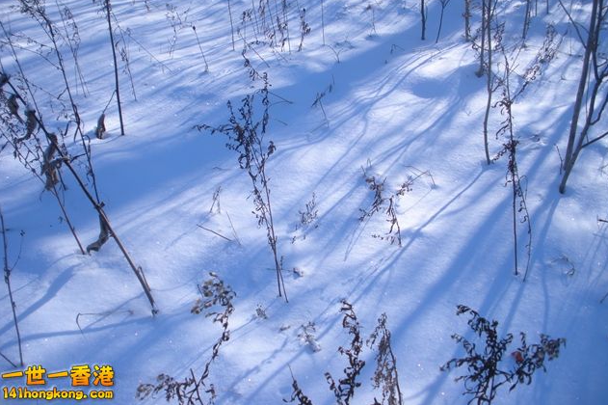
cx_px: 304
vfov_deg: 35.0
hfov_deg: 50.7
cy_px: 176
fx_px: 641
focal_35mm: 38
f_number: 3.5
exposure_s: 1/540
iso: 64
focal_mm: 6.3
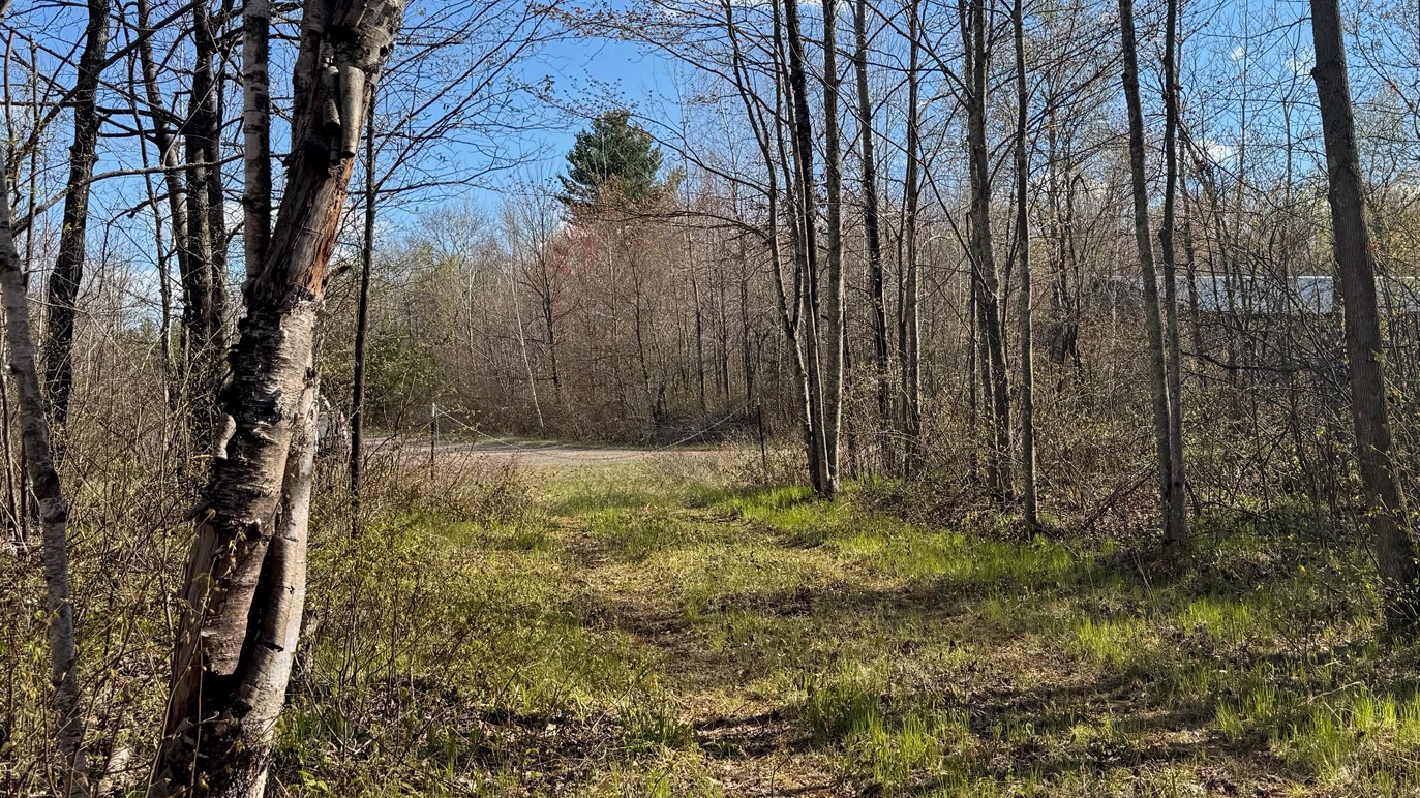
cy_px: 400
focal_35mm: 39
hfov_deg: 51.3
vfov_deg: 30.4
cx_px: 849
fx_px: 1468
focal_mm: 6.76
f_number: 1.78
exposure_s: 1/2833
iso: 80
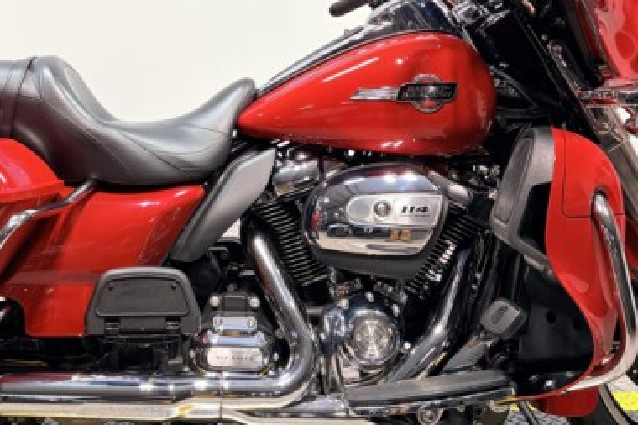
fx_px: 1010
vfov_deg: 23.0
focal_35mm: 57
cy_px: 18
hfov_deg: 34.7
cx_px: 200
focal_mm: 5.96
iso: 40
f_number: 1.6
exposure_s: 1/120
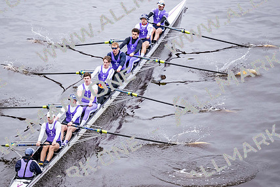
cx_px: 117
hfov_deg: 8.9
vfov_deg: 6.0
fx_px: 1797
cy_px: 65
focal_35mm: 231
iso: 2000
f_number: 2.8
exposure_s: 1/2000
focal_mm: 170
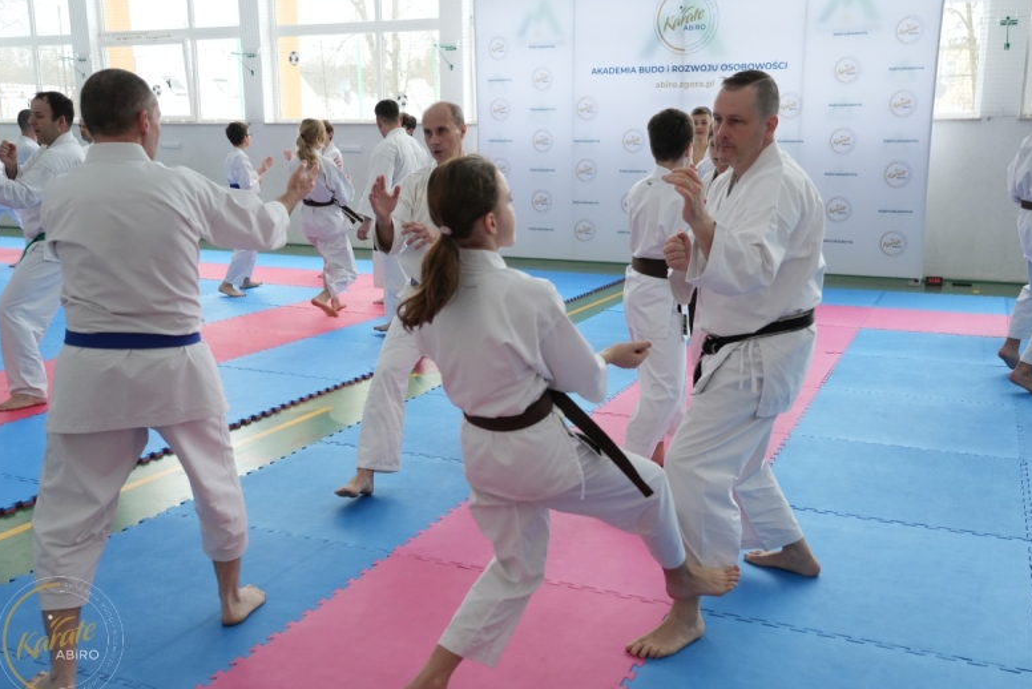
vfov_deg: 38.9
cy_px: 352
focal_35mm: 34
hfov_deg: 55.8
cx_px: 525
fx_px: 975
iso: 3200
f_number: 4
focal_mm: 33
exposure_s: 1/400
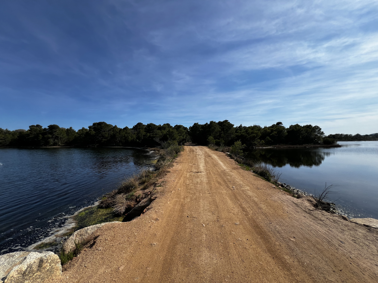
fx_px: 142
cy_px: 142
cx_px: 189
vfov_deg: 89.9
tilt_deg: -0.7
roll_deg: +0.7
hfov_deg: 106.2
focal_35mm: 13
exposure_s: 1/2370
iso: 32
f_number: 1.8
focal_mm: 1.57
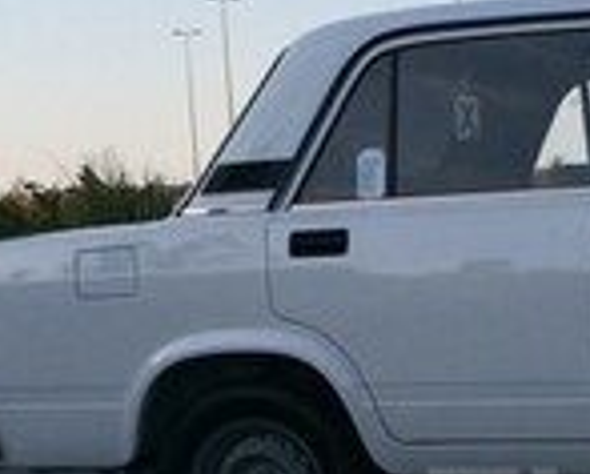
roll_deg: +2.4
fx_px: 2221
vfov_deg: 12.0
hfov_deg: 14.3
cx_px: 839
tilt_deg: -7.0
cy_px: 528
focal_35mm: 127
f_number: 2.2
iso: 32
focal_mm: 4.15
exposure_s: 1/1282
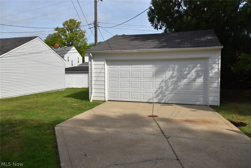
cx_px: 126
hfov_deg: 64.6
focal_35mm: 28
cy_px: 84
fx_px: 199
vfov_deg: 45.7
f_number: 10
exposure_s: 1/400
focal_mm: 19
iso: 200
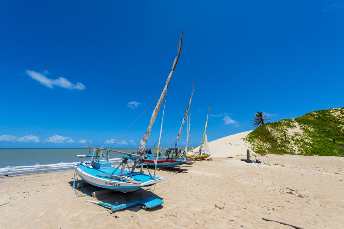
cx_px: 172
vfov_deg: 81.2
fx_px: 134
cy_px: 114
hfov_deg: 104.2
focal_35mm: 14
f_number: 5.6
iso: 100
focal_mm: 14
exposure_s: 1/2000
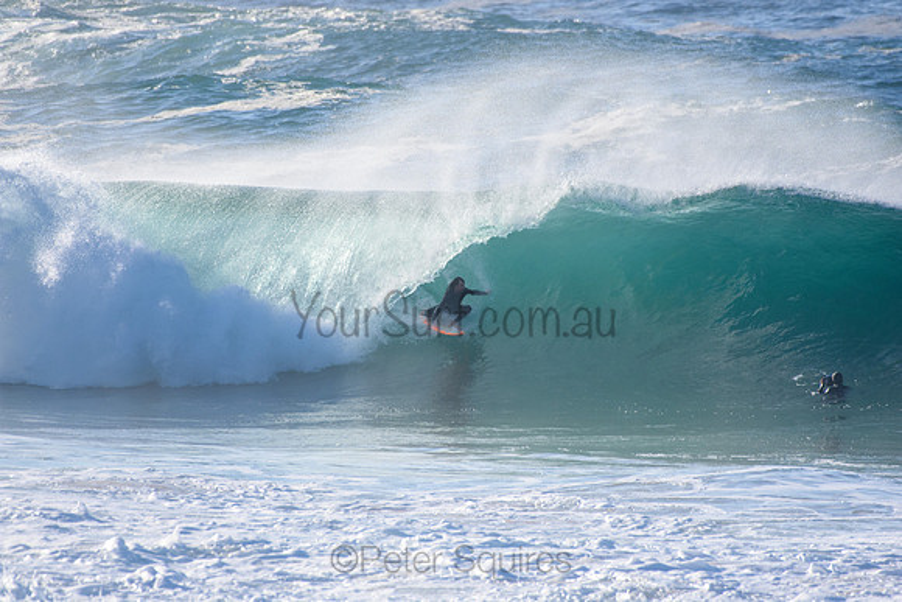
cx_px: 451
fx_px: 18795
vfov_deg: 1.8
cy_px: 301
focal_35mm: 750
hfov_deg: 2.7
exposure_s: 1/2000
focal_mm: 500
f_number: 5.6
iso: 360
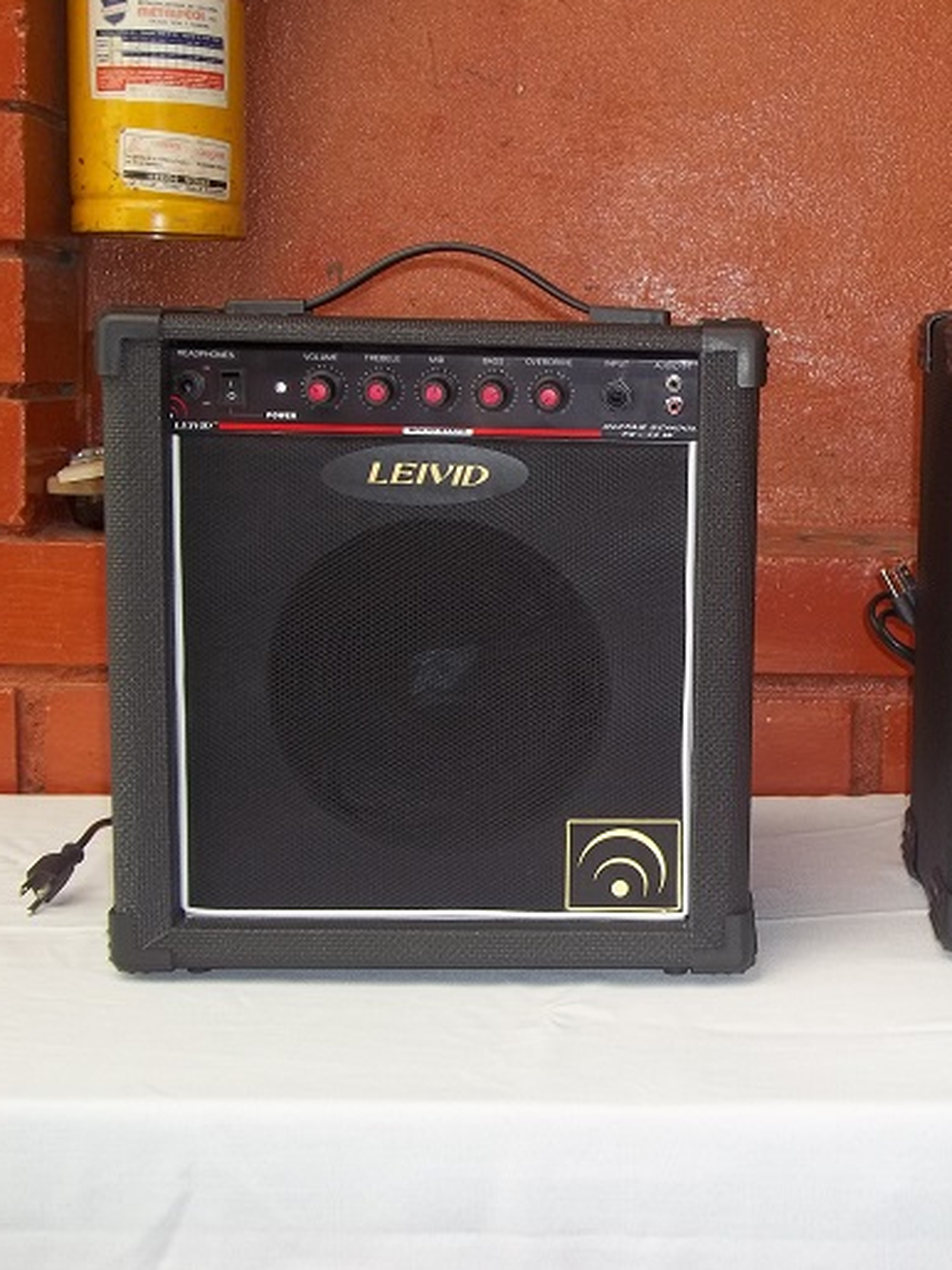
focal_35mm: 53
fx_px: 1944
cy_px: 628
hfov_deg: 26.9
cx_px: 792
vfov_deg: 36.2
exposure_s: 1/40
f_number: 3.2
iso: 64
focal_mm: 7.1
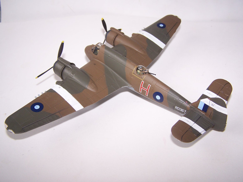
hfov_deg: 49.0
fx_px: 267
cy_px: 91
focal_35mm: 38
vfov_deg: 37.7
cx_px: 122
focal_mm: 6.3
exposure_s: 1/125
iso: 80
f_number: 2.8
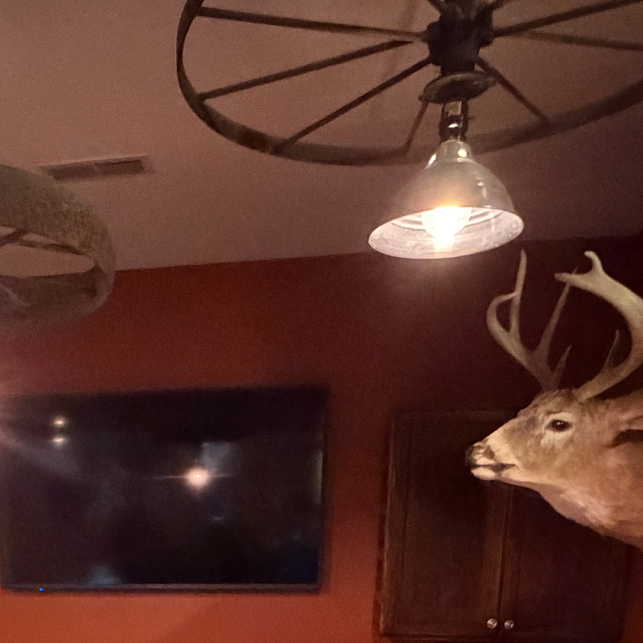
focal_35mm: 41
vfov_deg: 34.9
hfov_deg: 39.3
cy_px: 717
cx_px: 125
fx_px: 862
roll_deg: +1.1
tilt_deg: -14.1
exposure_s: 1/40
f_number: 2.2
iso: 1600
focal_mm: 2.22
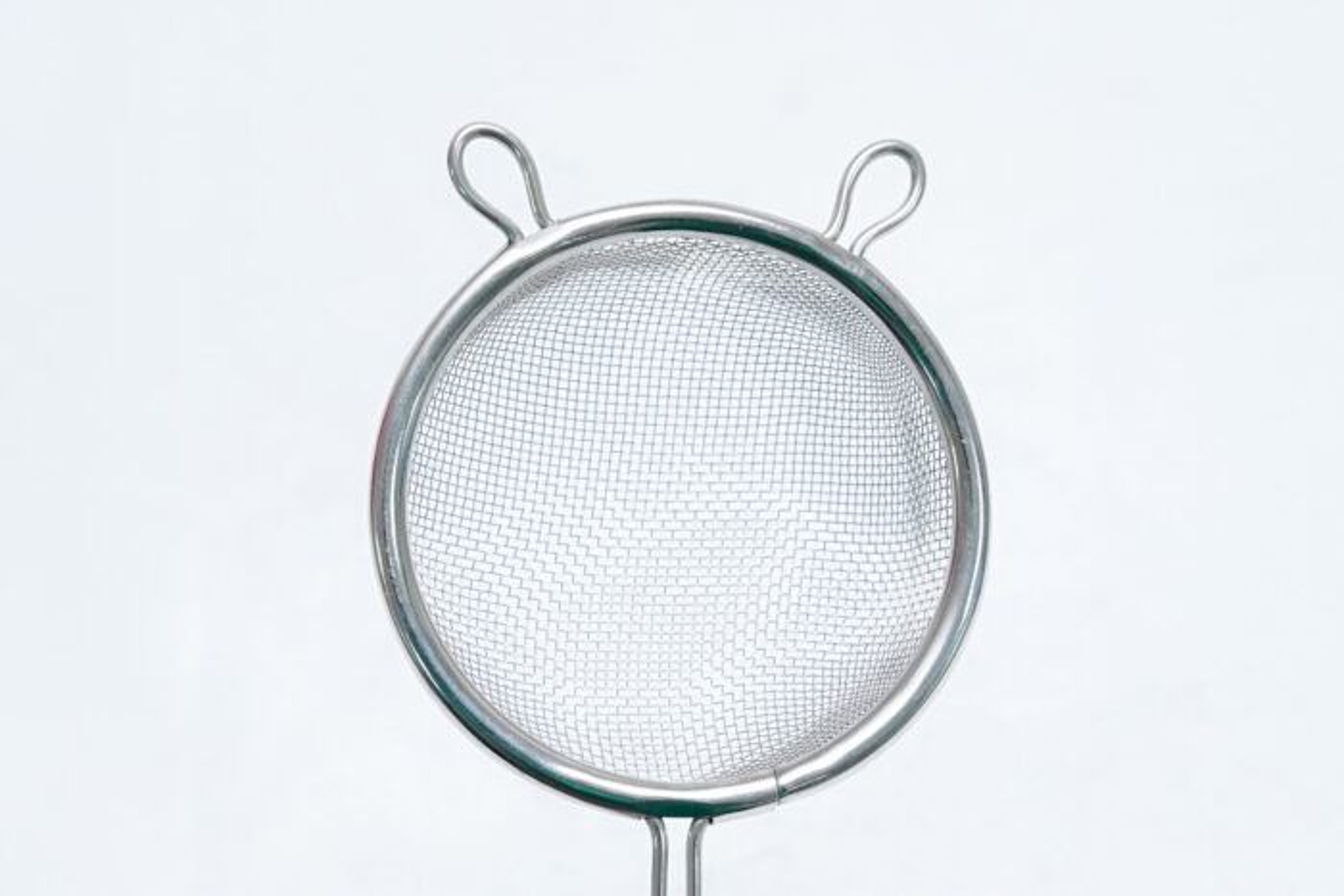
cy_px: 448
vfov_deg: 15.7
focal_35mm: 87
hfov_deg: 23.4
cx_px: 672
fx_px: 3248
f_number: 10
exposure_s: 1/125
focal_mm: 58
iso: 3200
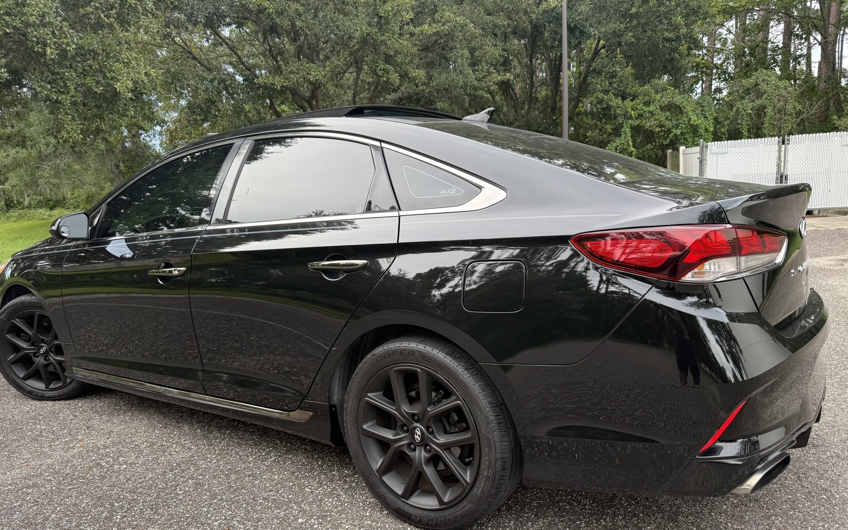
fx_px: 601
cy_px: 313
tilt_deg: -11.0
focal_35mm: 26
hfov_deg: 70.4
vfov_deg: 47.4
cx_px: 415
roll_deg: +2.5
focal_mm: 6.76
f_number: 1.78
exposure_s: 1/363
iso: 100
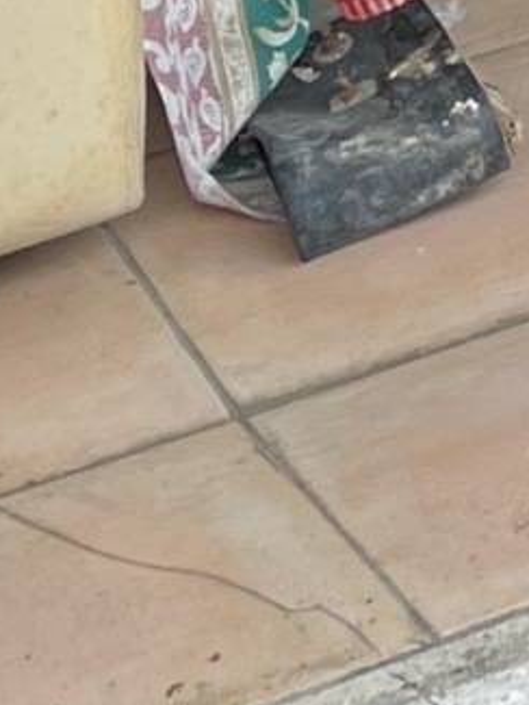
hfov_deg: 6.7
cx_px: 1437
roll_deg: -2.9
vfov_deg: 8.0
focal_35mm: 205
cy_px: -1531
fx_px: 4174
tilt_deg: -9.4
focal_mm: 5.1
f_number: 1.6
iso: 50
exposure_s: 1/440
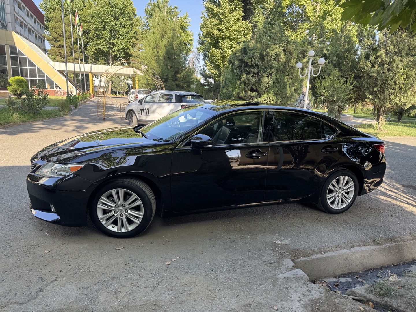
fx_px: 288
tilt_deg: -12.5
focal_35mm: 24
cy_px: 156
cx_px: 208
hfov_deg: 71.6
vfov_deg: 56.8
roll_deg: -2.6
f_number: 1.78
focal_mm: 6.76
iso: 80
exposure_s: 1/448
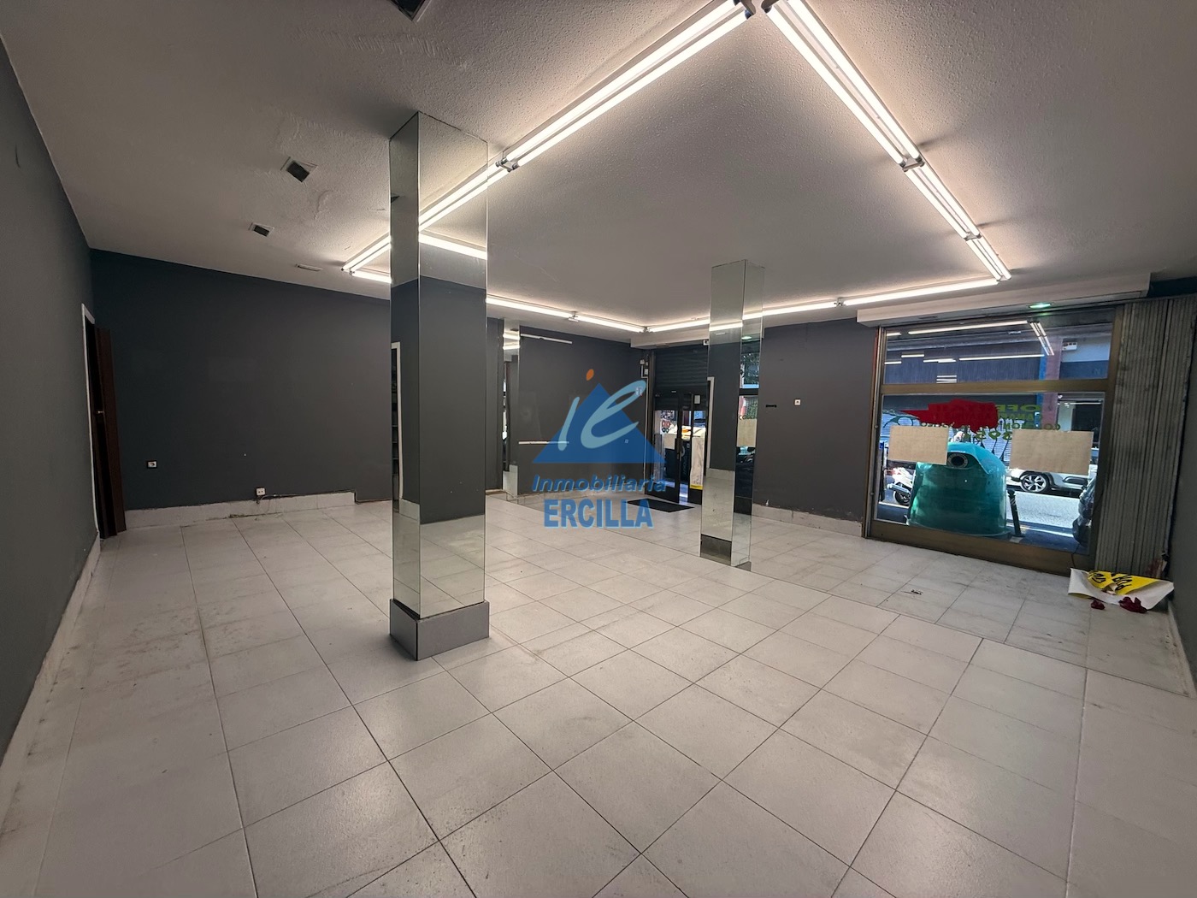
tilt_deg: -4.7
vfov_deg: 85.7
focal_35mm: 14
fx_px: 484
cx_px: 598
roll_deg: -1.7
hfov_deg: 102.1
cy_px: 449
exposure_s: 1/100
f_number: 2.2
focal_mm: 2.22
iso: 100
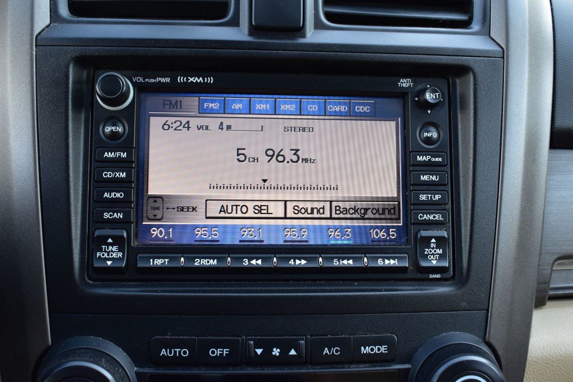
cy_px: 191
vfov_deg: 31.9
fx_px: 668
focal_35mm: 42
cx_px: 286
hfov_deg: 46.4
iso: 400
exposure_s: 1/25
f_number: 7.1
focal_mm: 28
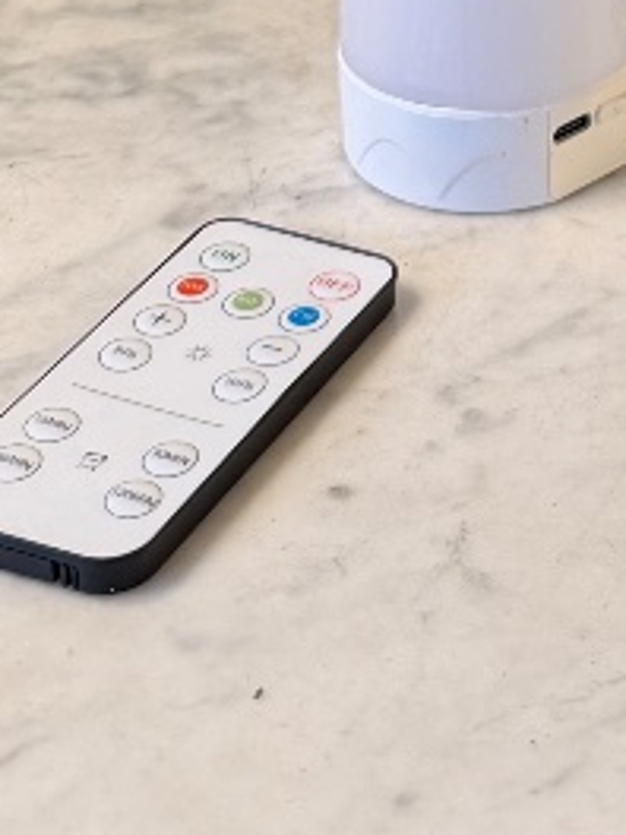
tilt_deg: -13.6
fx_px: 2628
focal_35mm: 109
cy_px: -674
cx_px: 920
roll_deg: -0.9
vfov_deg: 15.5
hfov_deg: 12.9
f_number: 1.78
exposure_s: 1/100
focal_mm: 6.76
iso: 200
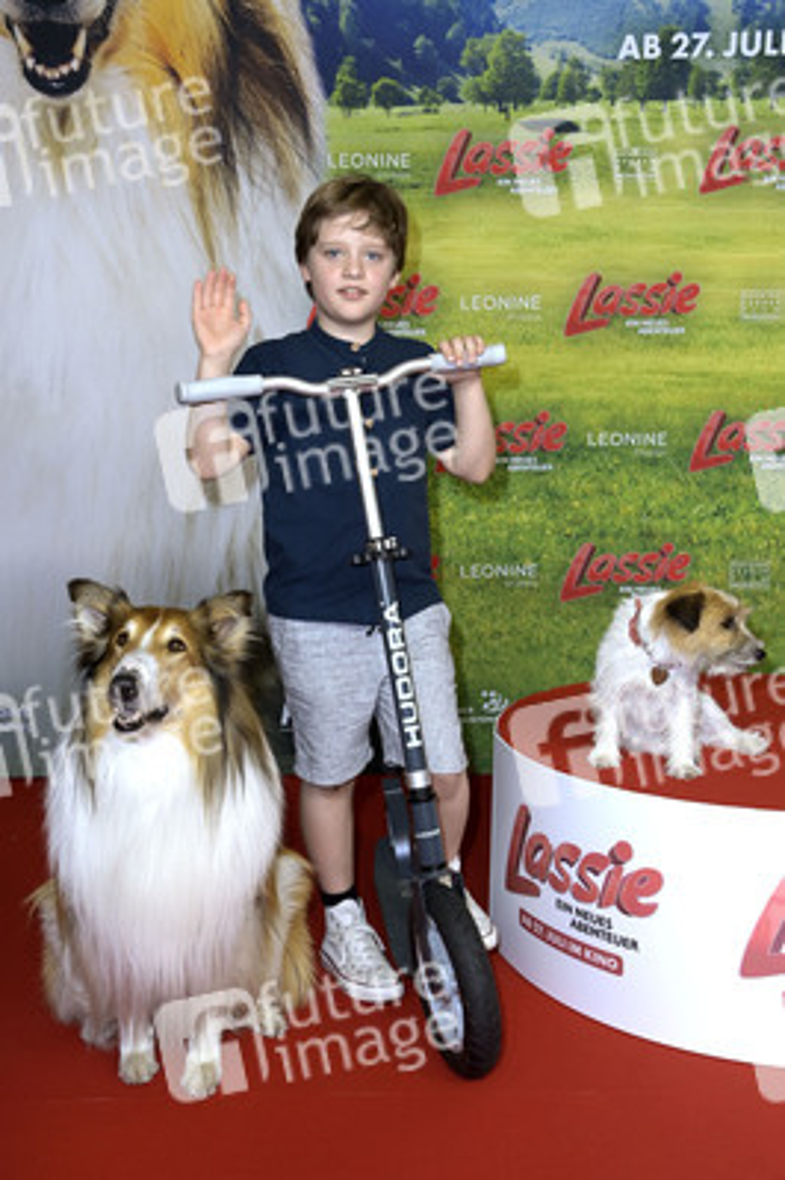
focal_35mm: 42
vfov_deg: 46.4
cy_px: 590
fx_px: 1376
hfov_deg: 31.8
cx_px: 392
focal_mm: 42
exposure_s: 1/200
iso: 640
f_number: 5.6
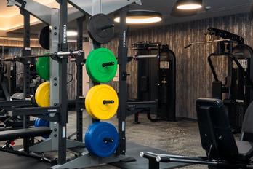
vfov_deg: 27.0
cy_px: 79
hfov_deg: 39.2
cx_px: 85
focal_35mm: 50
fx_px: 351
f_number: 10
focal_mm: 17
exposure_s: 1/60
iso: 800
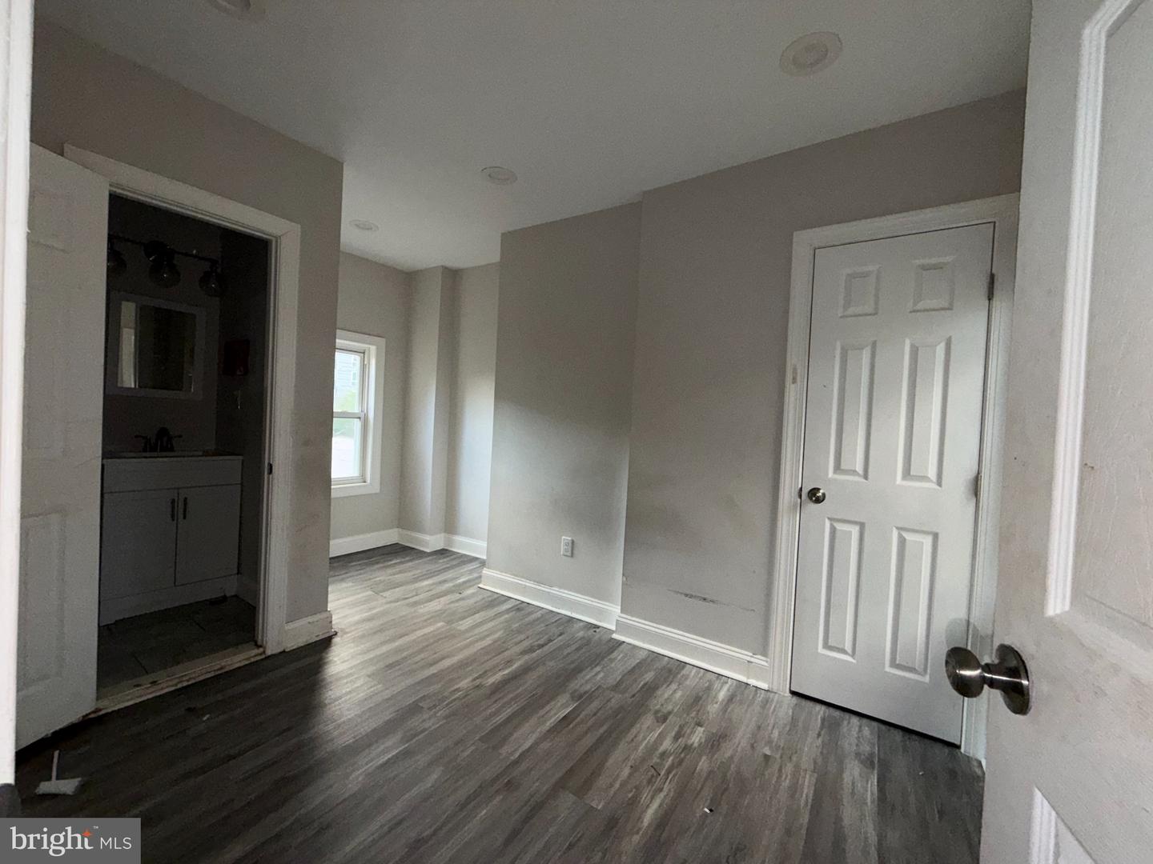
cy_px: 432
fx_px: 466
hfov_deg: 102.1
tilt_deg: -0.8
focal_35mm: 14
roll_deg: -2.0
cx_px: 576
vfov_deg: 85.7
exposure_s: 1/66
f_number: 2.2
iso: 100
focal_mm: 2.22
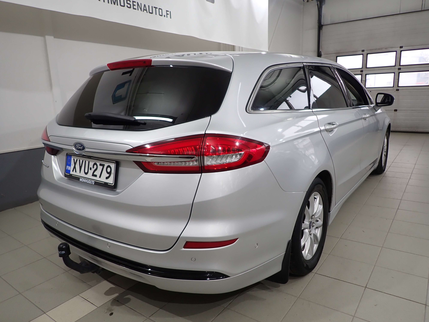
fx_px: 310
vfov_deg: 54.9
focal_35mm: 25
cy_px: 161
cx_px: 214
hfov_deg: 69.4
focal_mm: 4.5
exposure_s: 1/60
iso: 100
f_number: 2
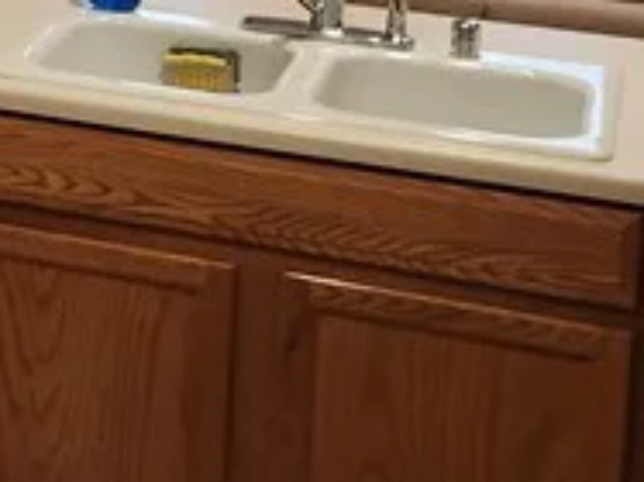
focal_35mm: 126
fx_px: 2343
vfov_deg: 11.2
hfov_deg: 13.3
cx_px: -665
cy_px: -279
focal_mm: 6.4
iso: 400
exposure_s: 1/120
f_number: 1.8
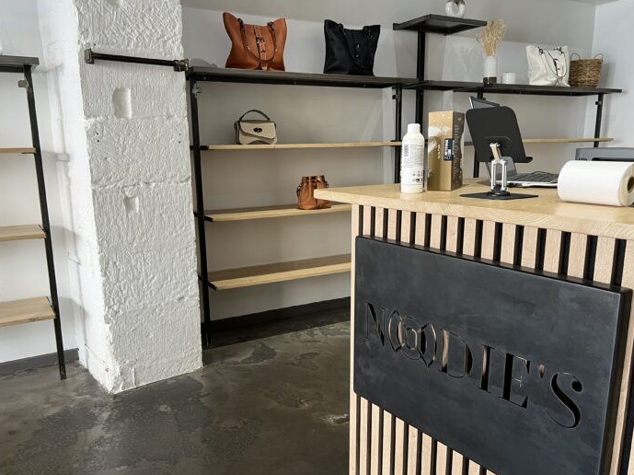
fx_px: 531
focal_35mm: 29
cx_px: 313
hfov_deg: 61.7
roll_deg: +1.1
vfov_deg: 48.1
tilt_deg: -11.9
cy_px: 256
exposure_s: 1/50
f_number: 1.5
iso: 64
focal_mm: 5.7
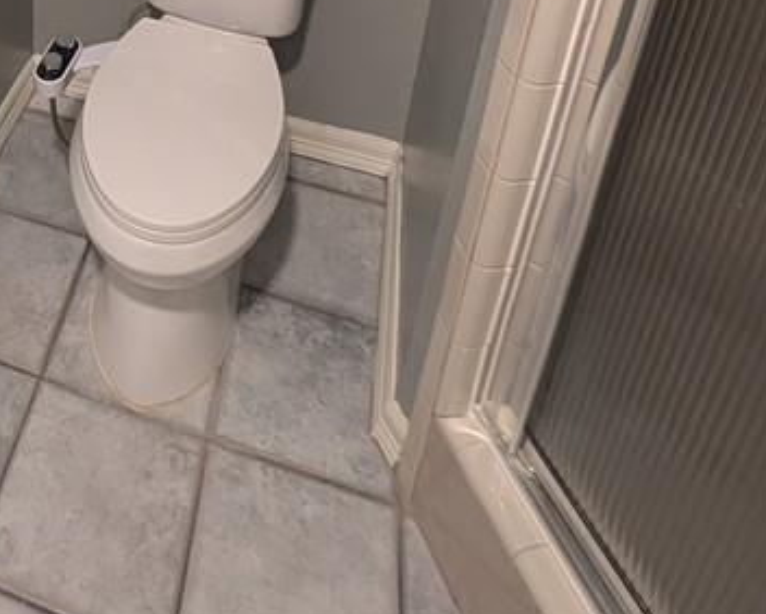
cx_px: 79
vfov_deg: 31.7
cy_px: -209
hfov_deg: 47.6
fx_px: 771
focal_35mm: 34
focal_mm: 2.23
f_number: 1.95
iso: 173
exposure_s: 1/23.8
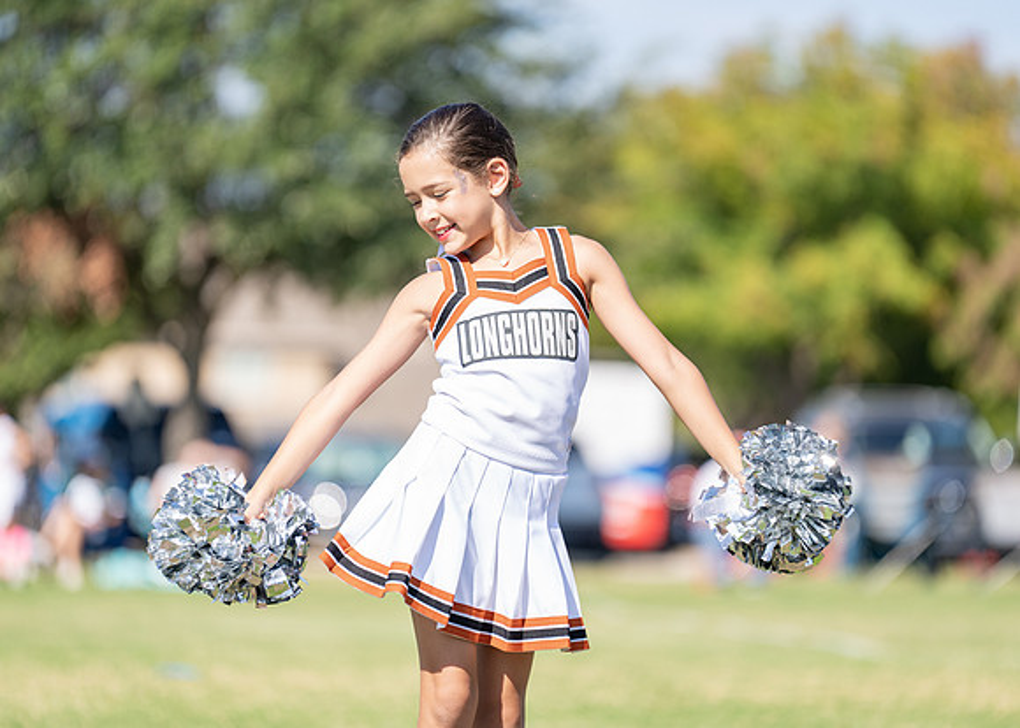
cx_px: 510
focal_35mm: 213
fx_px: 6172
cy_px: 364
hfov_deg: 9.4
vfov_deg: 6.8
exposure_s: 1/1250
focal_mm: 200
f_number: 2.8
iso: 125
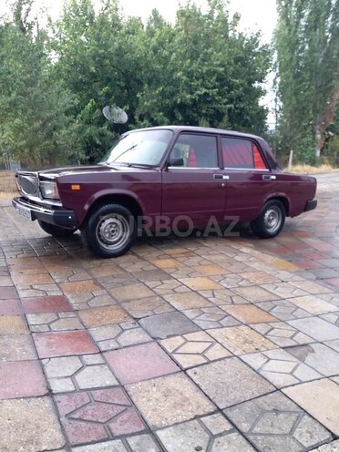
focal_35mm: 27
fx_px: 353
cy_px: 226
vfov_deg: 65.3
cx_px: 170
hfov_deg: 51.4
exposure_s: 1/33
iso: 80
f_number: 1.9
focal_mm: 3.7
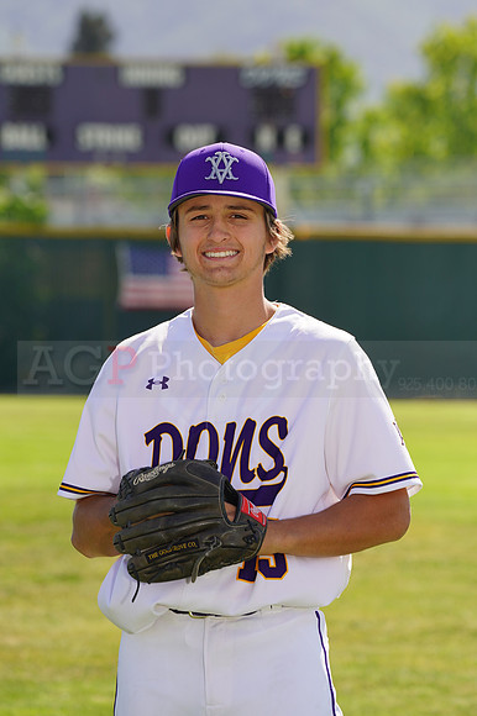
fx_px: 4736
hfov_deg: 5.8
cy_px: 358
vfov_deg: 8.7
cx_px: 238
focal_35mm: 238
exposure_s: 1/250
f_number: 8
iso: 100
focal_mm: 238
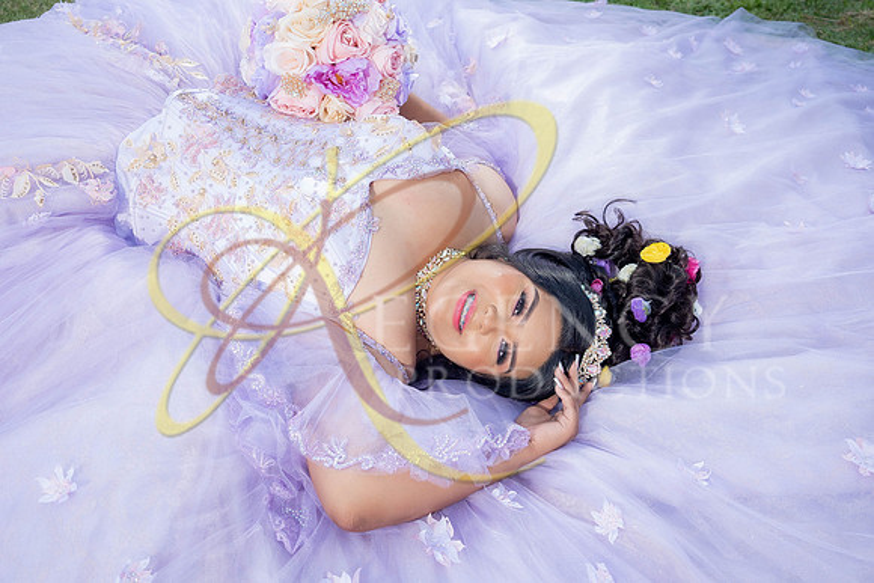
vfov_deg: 43.6
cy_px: 292
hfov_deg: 61.9
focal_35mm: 30
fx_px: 728
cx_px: 437
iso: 125
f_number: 2.8
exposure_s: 1/500
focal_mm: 20
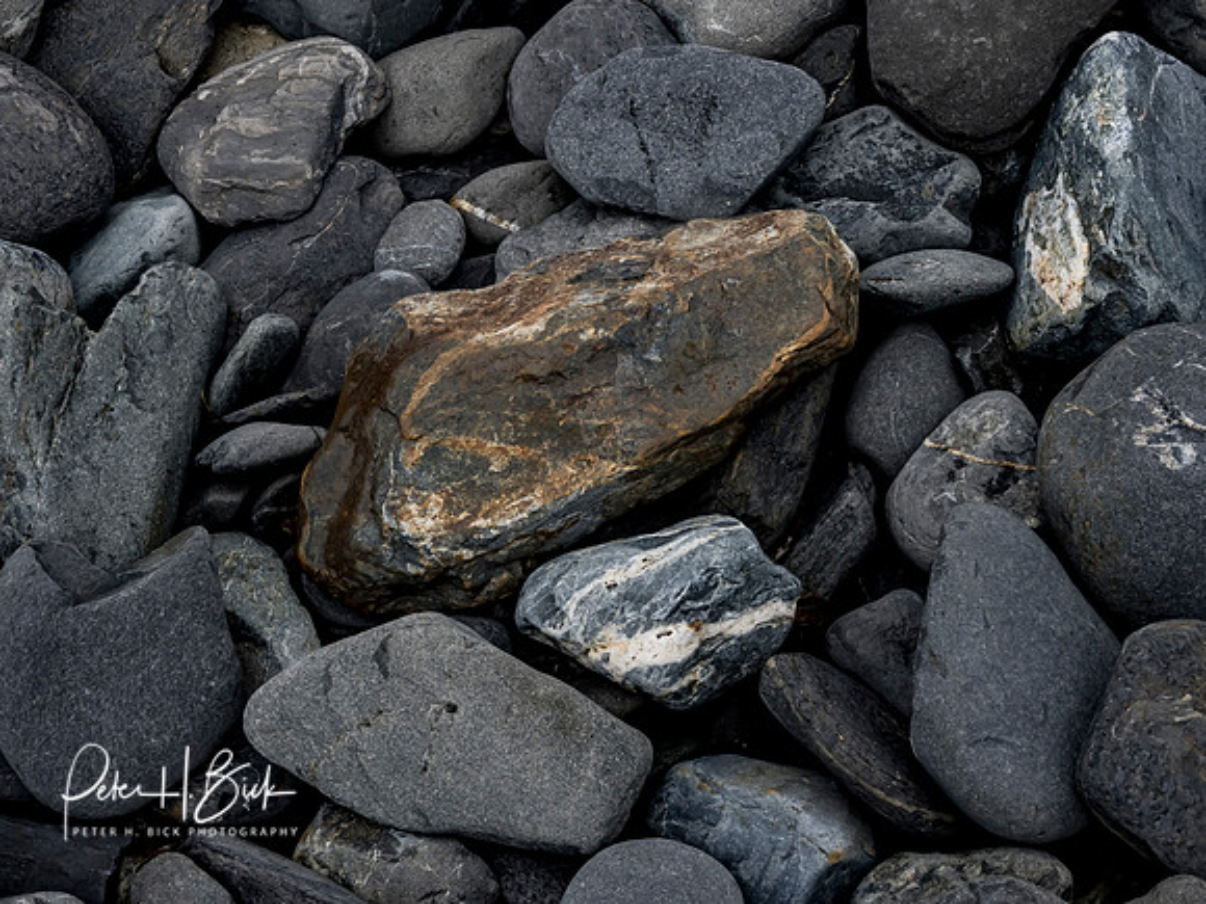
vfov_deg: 15.7
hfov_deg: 20.9
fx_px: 3275
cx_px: 603
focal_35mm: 94
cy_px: 452
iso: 400
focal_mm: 47
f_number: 16
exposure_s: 1/80
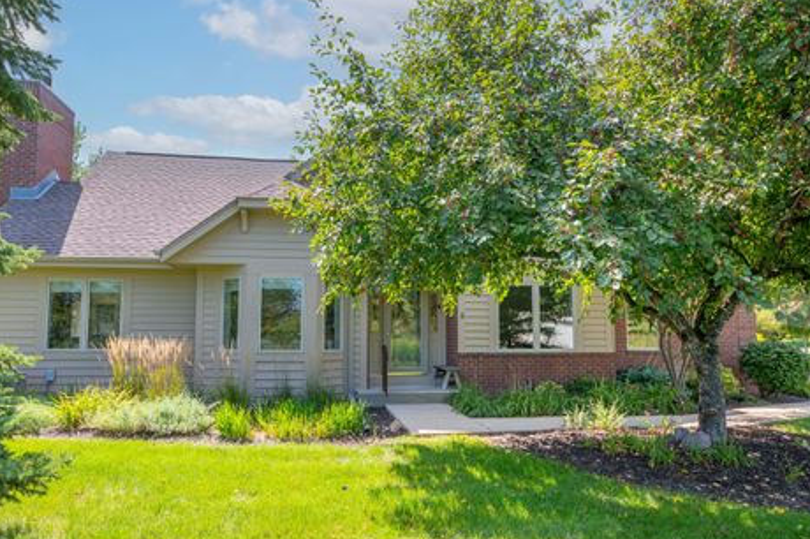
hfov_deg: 71.5
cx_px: 380
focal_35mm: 25
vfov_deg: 51.2
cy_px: 288
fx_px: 562
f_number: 8
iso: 320
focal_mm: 23
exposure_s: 1/160
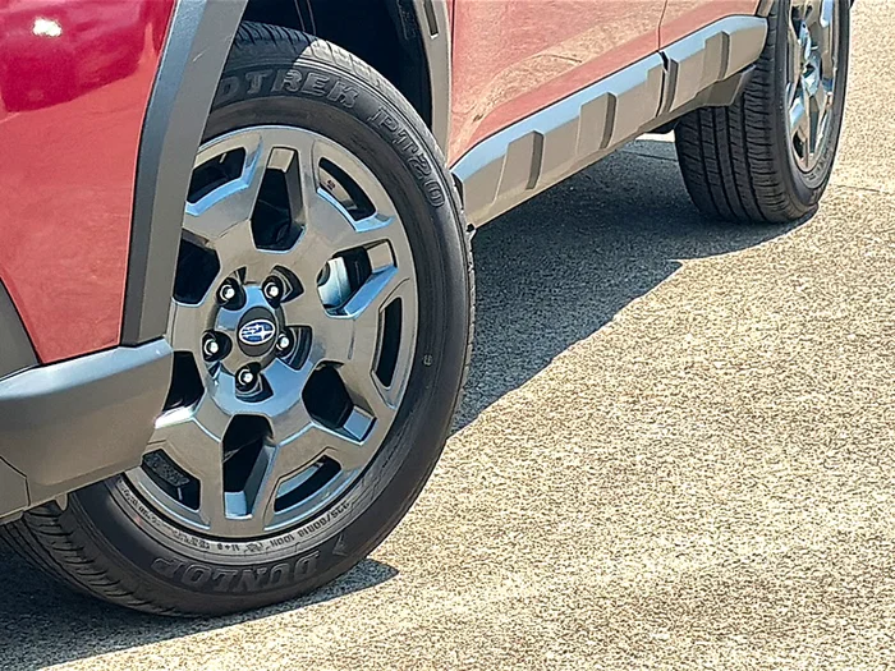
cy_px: 336
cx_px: 448
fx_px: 2586
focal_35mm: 100
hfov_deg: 19.6
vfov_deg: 14.8
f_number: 1.78
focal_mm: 6.86
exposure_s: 1/4049
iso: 64
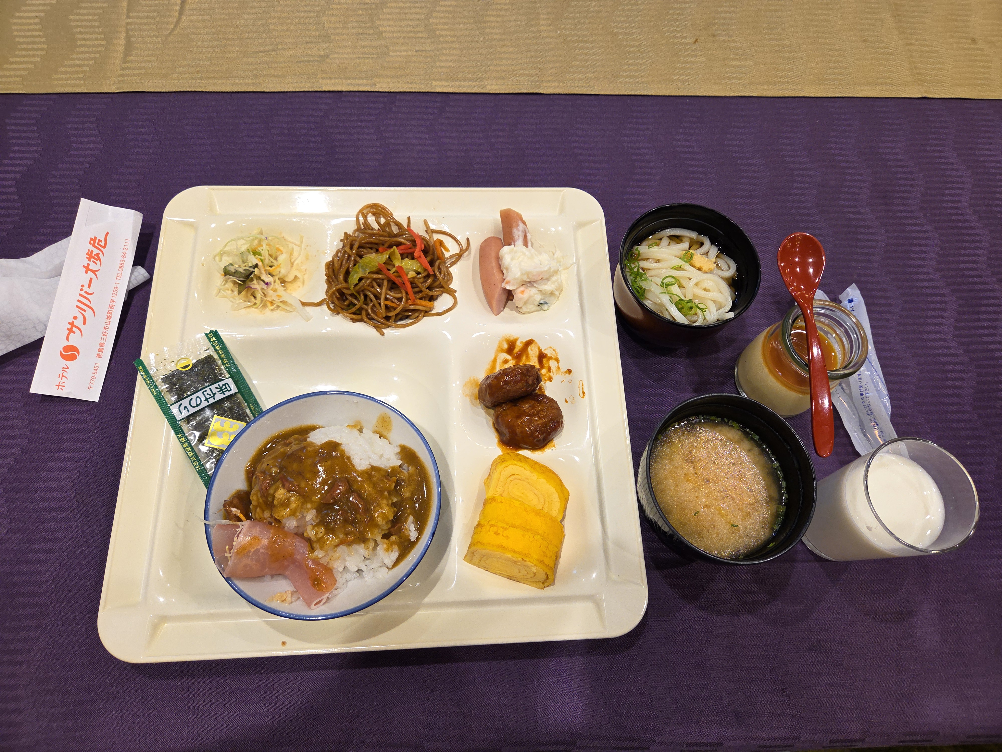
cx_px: 501
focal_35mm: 23
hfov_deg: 73.9
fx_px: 666
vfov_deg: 58.9
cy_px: 376
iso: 125
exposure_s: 1/120
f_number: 1.8
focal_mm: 5.4
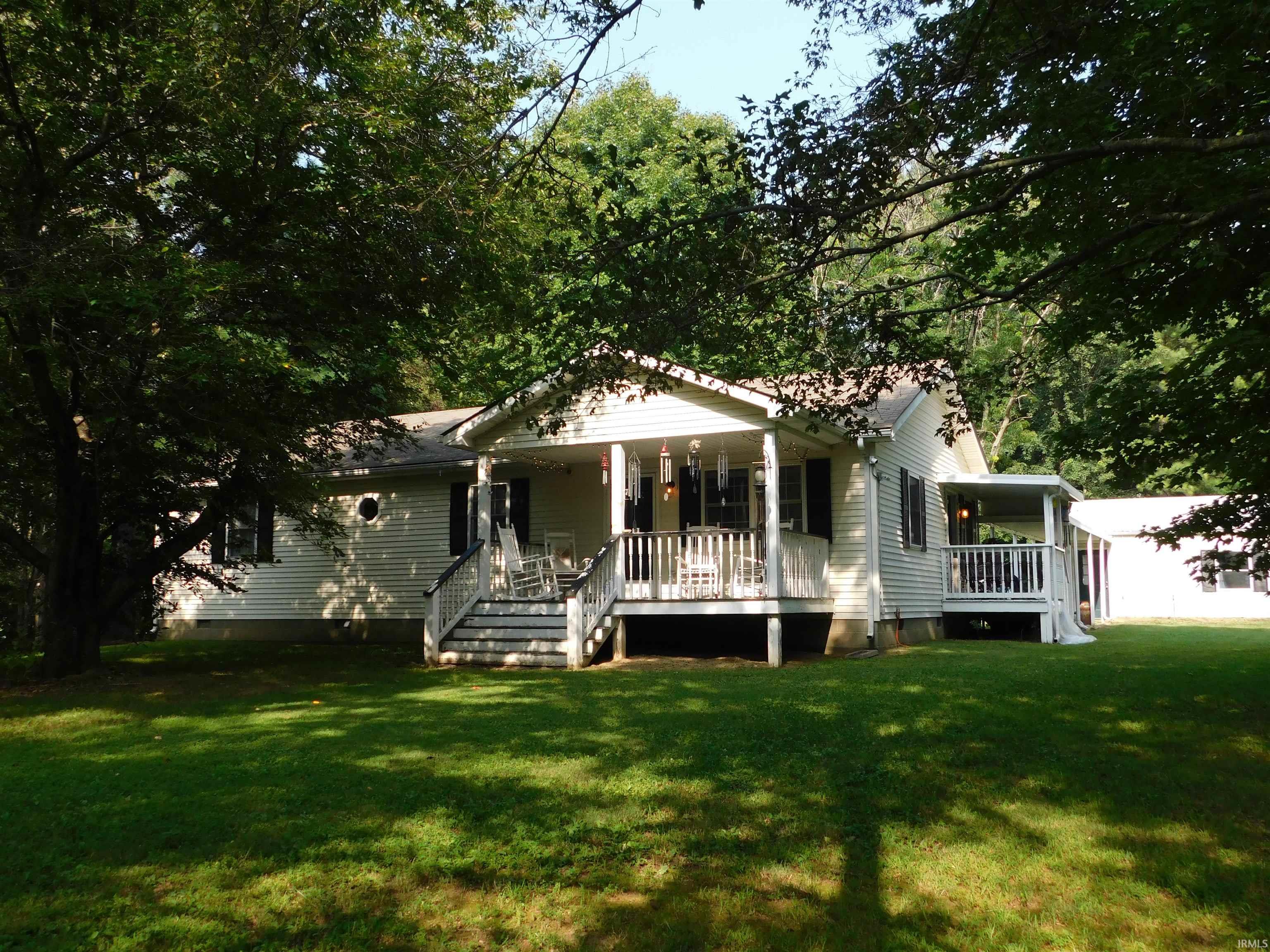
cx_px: 635
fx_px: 1101
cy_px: 476
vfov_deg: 46.8
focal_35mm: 30
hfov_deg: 60.0
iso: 125
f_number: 3.2
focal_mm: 5.3
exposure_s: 1/400
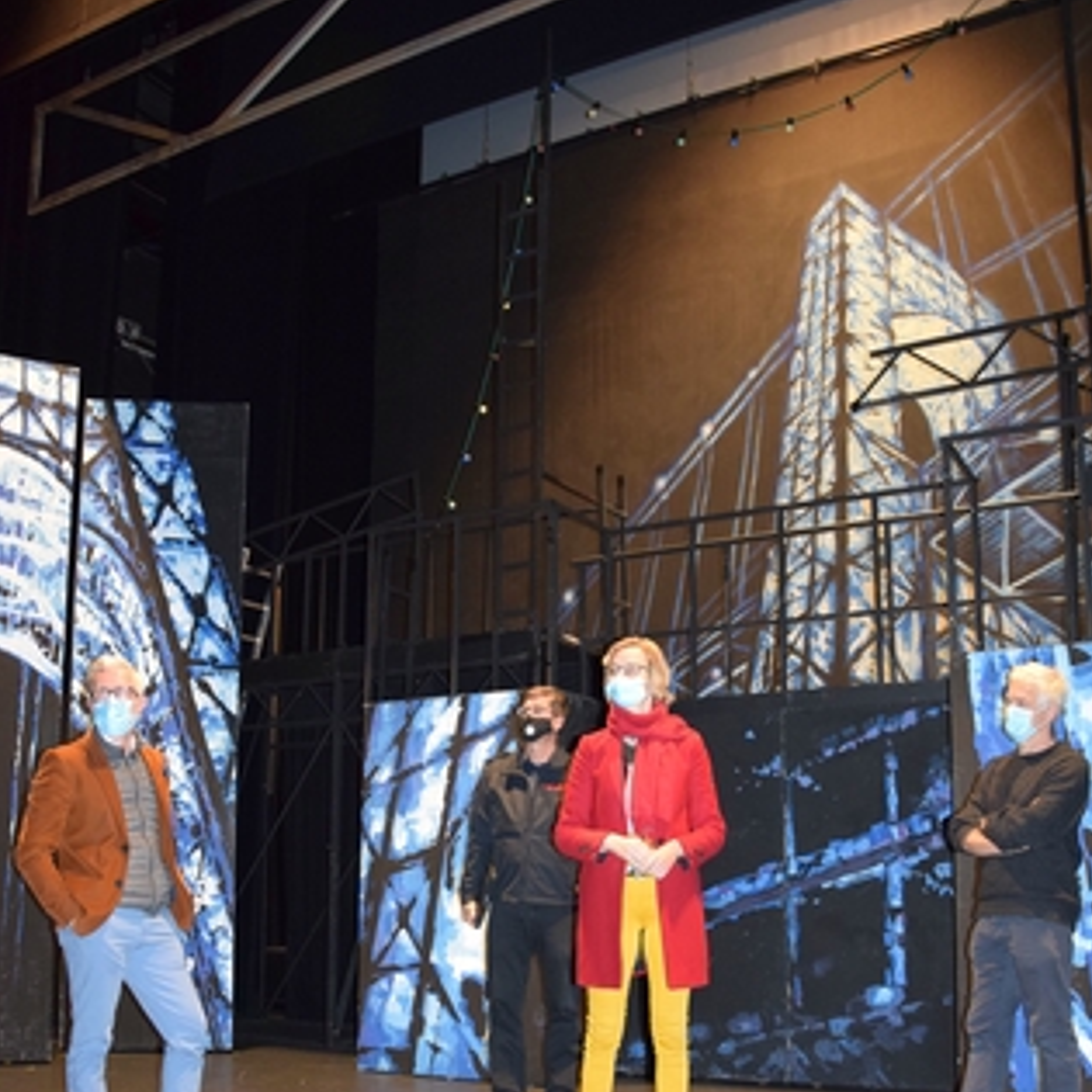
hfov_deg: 47.2
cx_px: 553
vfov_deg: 46.5
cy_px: 728
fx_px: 1249
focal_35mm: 35
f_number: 3.5
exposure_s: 1/60
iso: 1800
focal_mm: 18
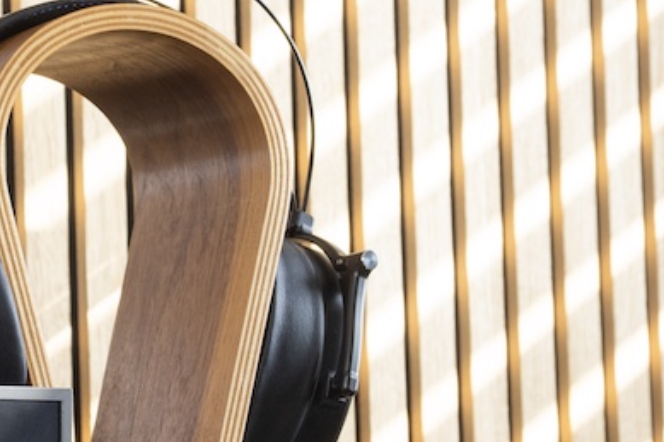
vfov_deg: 10.5
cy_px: 468
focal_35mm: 129
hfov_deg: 15.1
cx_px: -208
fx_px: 2378
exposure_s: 1/6
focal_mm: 49
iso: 125
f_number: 11
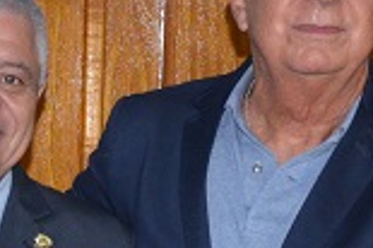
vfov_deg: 6.5
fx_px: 2174
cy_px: 344
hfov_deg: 9.6
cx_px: -103
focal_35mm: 210
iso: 1000
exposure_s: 1/60
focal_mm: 24
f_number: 5
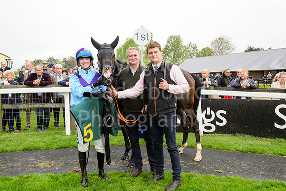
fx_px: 246
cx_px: 143
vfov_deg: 42.3
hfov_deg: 60.3
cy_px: 96
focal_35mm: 31
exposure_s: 1/160
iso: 500
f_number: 8
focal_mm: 31
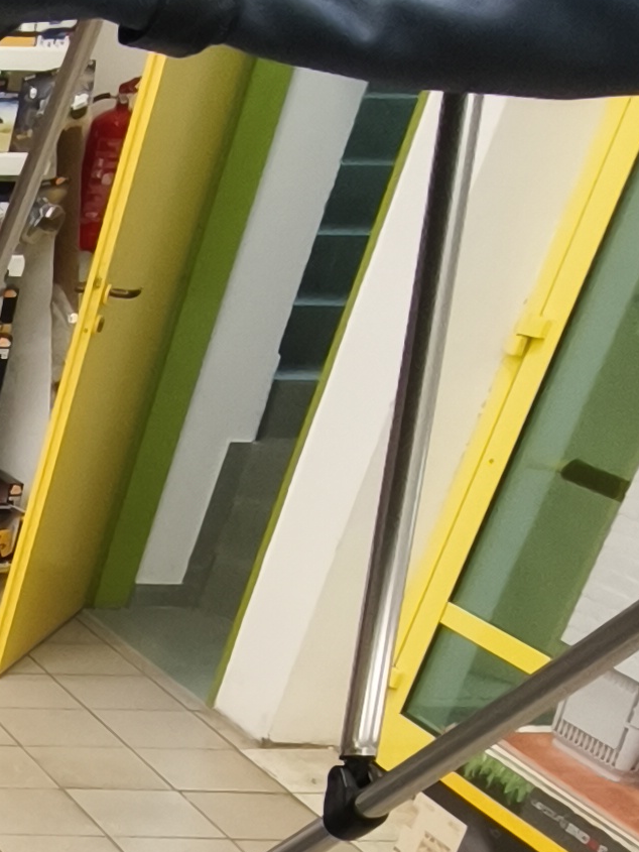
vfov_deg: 23.0
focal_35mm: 71
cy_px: 1221
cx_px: -706
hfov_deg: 15.6
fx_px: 1747
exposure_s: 1/33.3
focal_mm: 1.91
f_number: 2.2
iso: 200
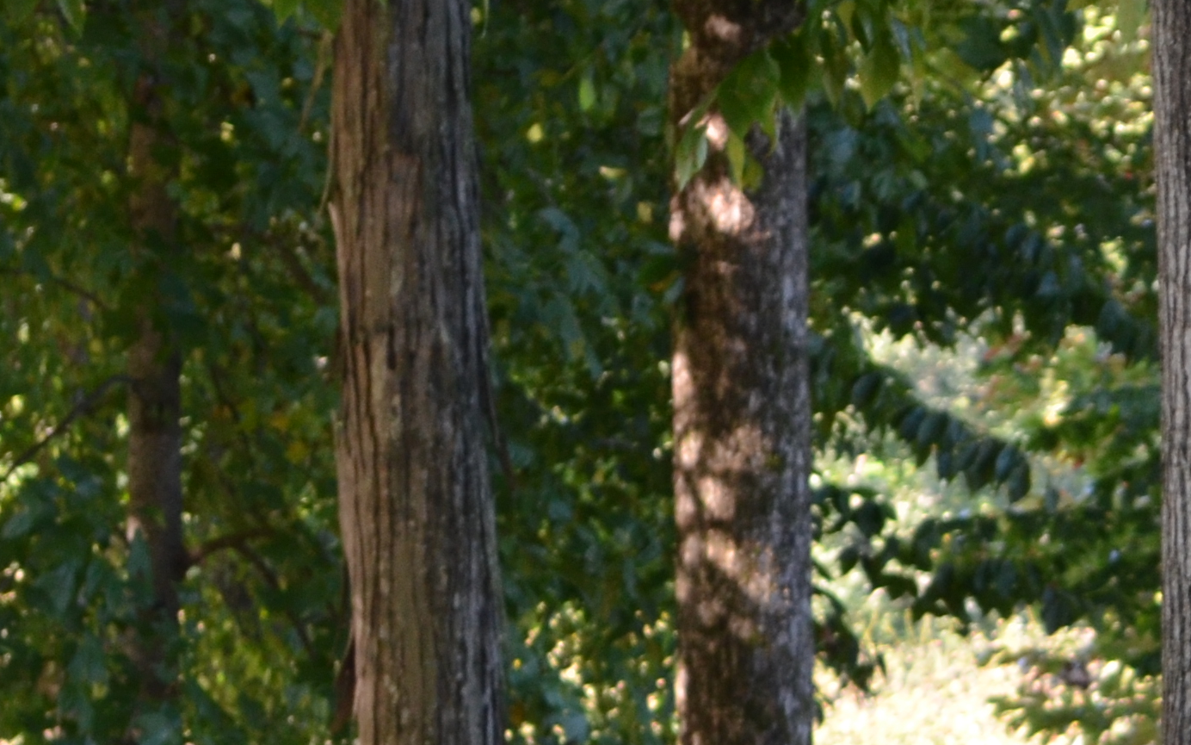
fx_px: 9699
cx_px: 1504
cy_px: 1112
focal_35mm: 299
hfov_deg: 7.0
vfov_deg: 4.4
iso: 400
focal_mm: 55
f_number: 5.6
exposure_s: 1/100
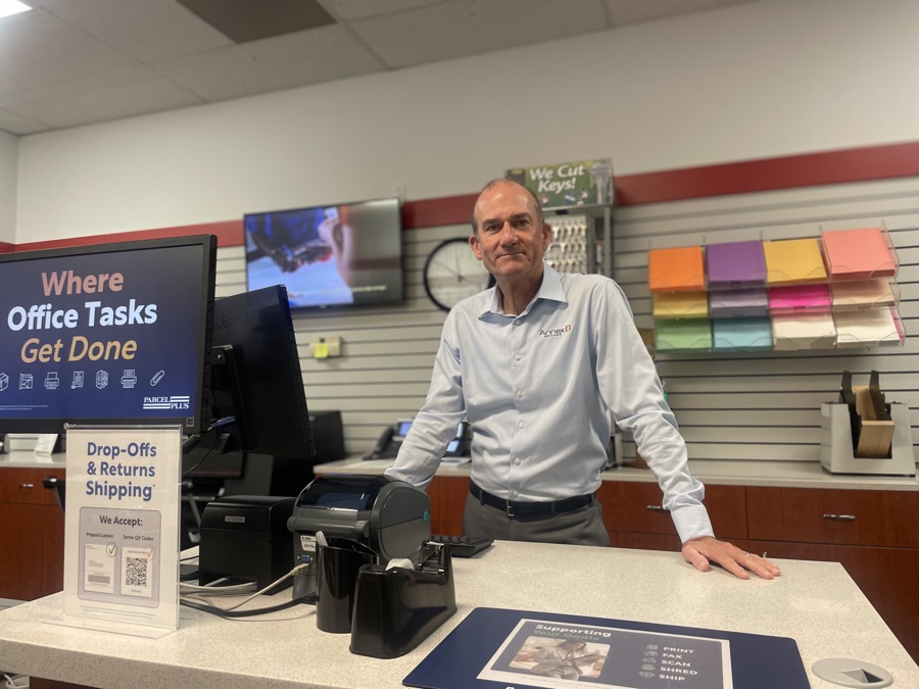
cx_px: 460
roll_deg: +1.3
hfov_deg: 67.3
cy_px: 344
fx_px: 690
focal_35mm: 26
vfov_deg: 53.1
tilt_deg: +4.2
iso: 125
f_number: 1.6
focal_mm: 4.2
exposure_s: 1/60
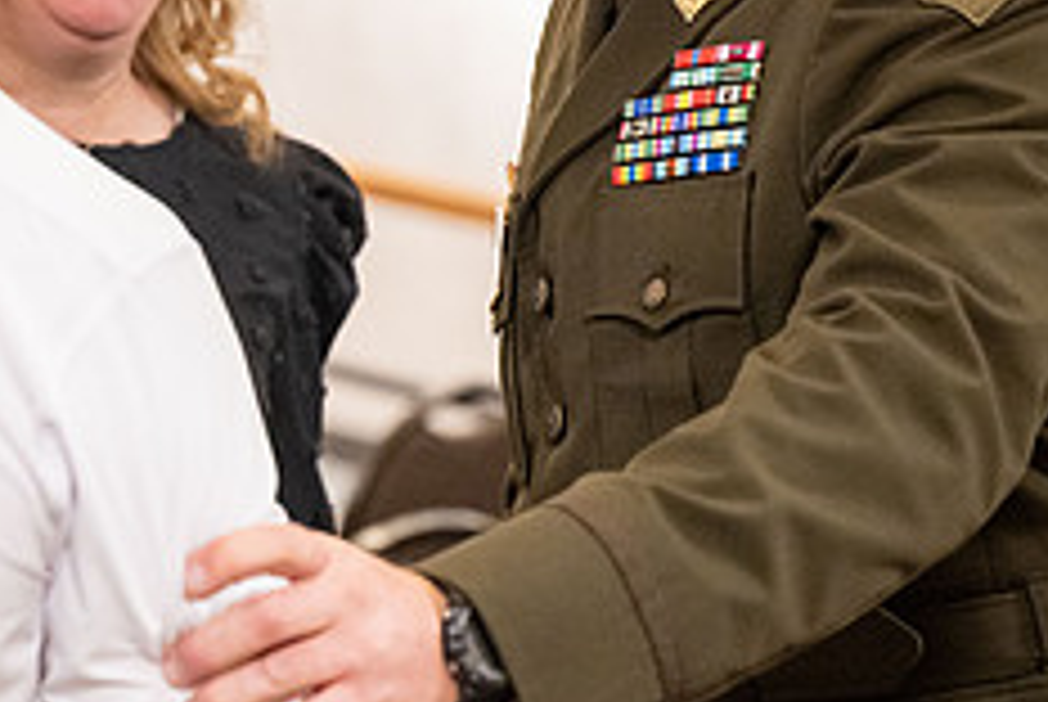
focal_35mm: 174
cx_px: -9
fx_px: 5072
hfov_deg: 11.7
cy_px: 254
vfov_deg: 7.9
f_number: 2.8
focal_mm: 70
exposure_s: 1/200
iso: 5000
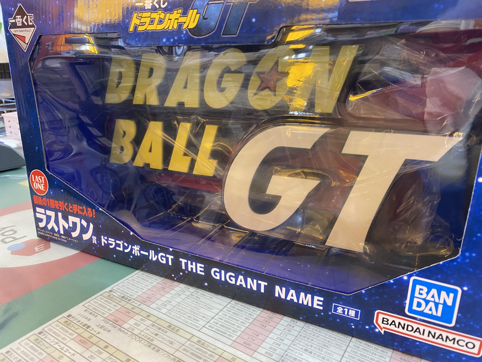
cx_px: 241
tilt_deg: -18.2
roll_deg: -0.9
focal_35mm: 26
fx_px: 362
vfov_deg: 53.1
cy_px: 181
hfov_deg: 67.3
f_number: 1.8
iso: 125
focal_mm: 4.25
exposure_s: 1/60
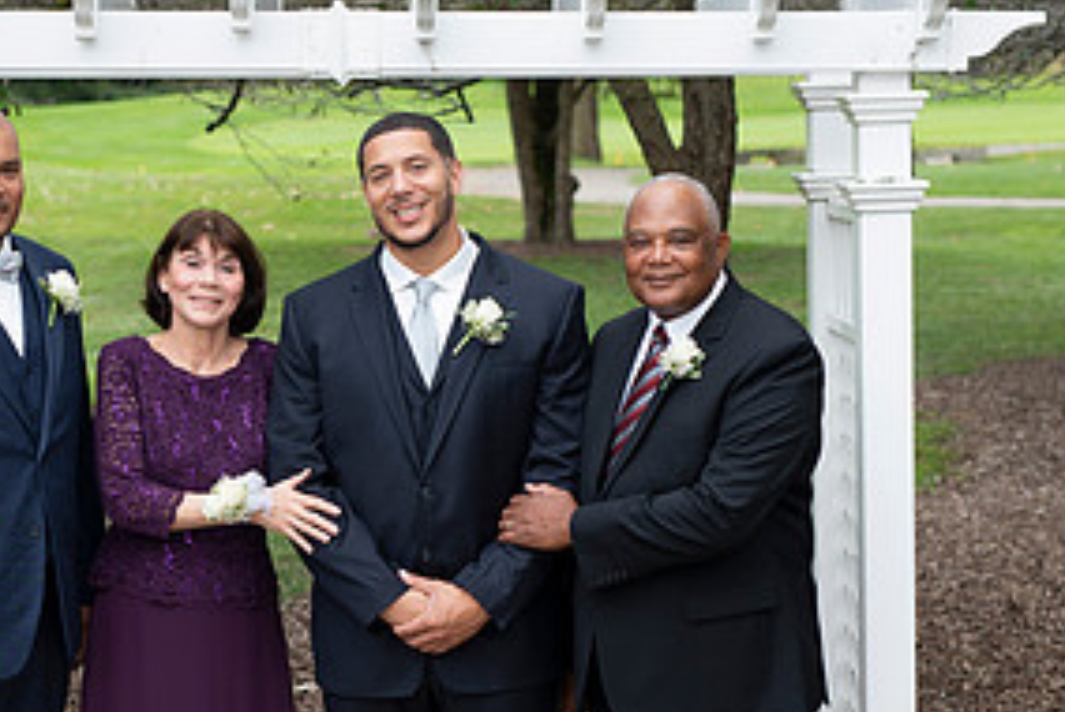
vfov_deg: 13.4
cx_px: 319
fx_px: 3021
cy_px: 590
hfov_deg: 19.9
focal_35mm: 102
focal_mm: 50
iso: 100
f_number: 3.2
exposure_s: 1/250
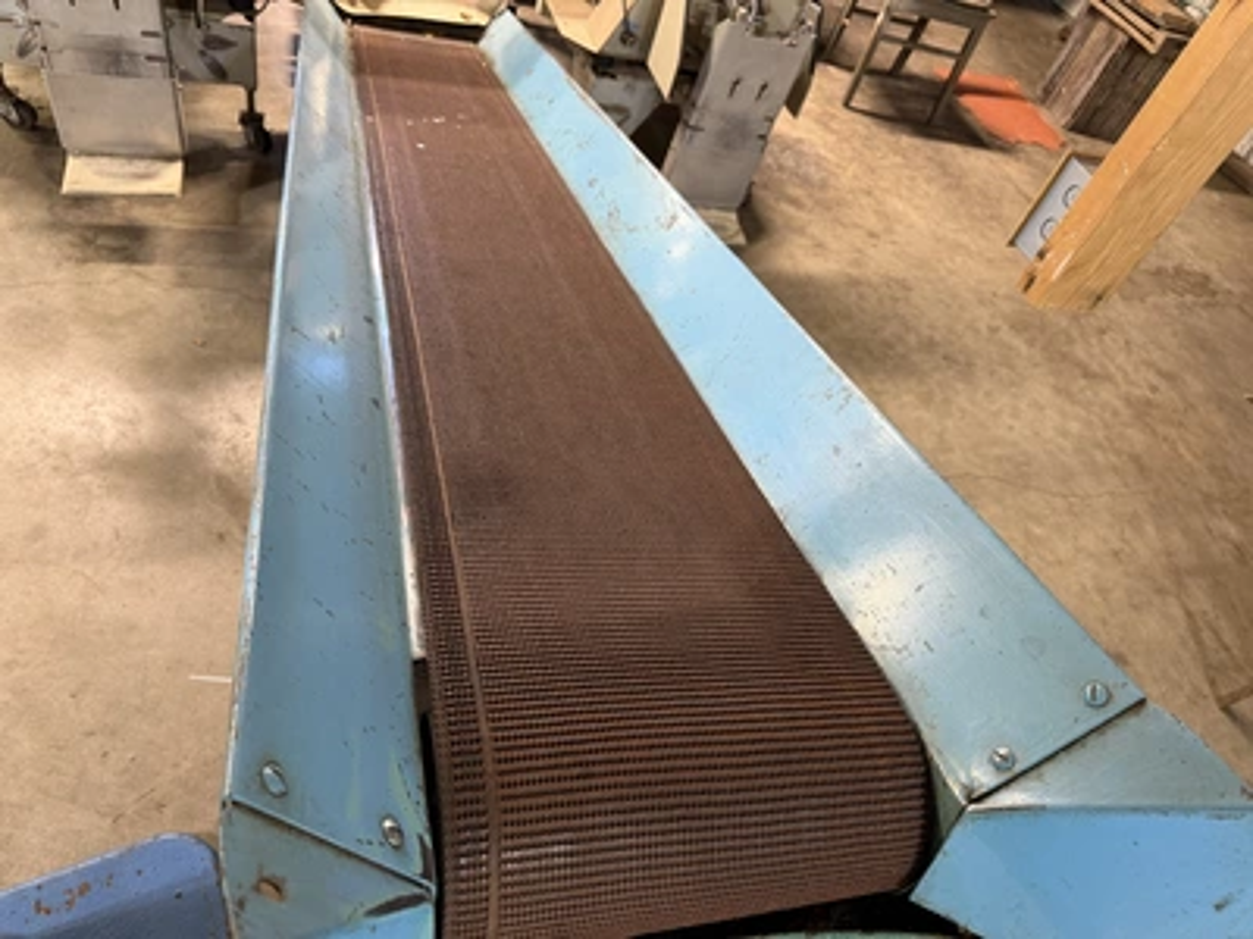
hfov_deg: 71.6
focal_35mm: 24
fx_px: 869
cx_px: 626
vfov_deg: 56.8
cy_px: 470
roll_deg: -21.0
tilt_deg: -44.8
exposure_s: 1/60
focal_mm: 6.76
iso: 250
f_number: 1.78
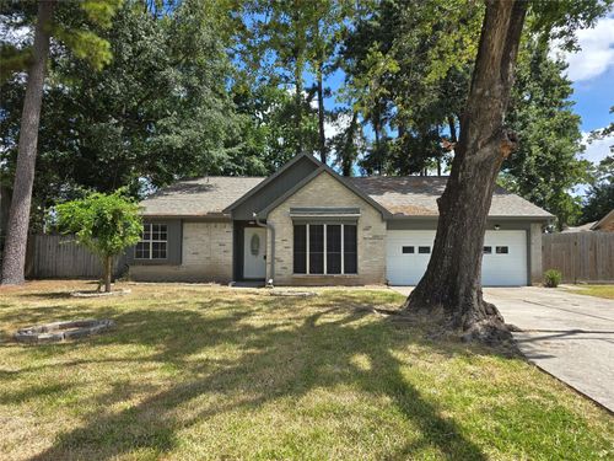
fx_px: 408
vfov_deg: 58.9
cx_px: 307
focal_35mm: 23
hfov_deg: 73.9
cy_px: 230
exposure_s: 1/424
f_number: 1.7
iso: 12
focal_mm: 6.3
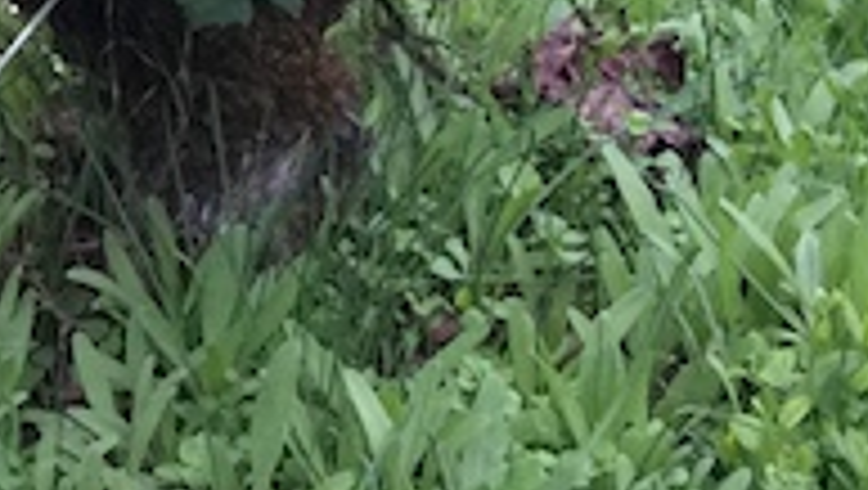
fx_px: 3617
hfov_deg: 13.0
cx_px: -414
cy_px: -661
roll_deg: -4.6
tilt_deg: -2.8
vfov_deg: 7.3
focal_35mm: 157
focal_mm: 4.15
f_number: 2.2
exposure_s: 1/30
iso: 50
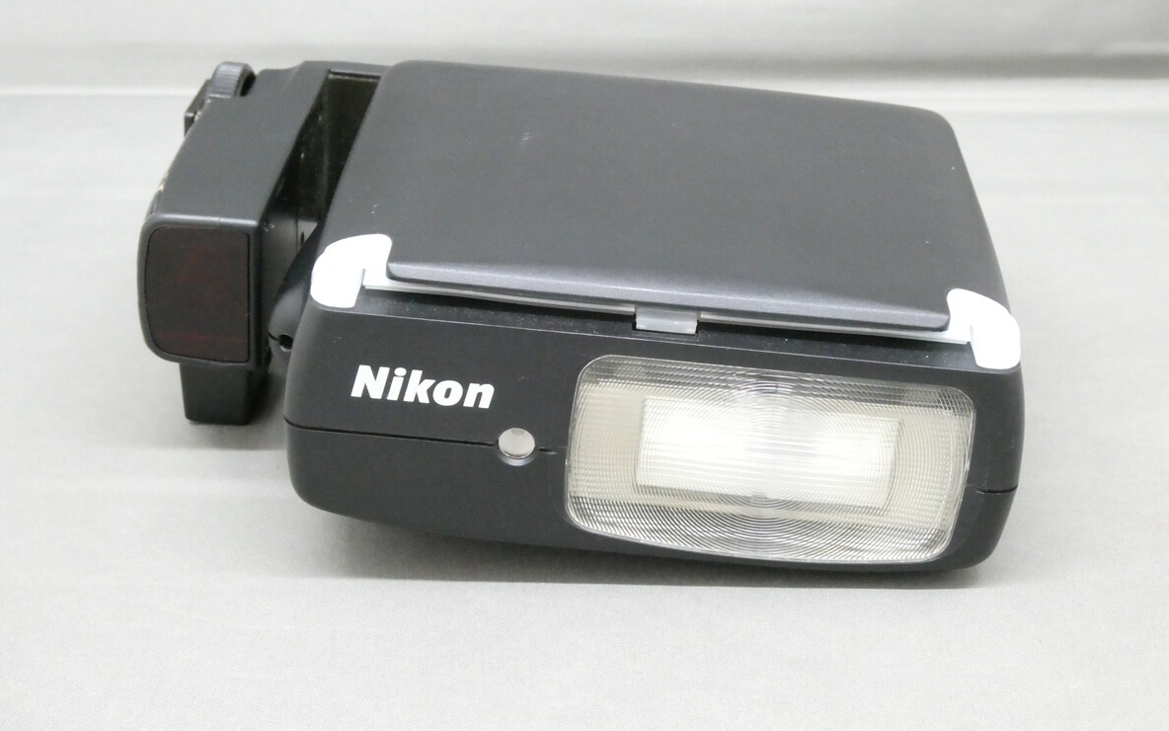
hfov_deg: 35.1
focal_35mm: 58
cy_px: 336
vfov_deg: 22.4
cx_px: 591
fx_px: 1848
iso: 1600
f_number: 5.6
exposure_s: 1/20
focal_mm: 9.6
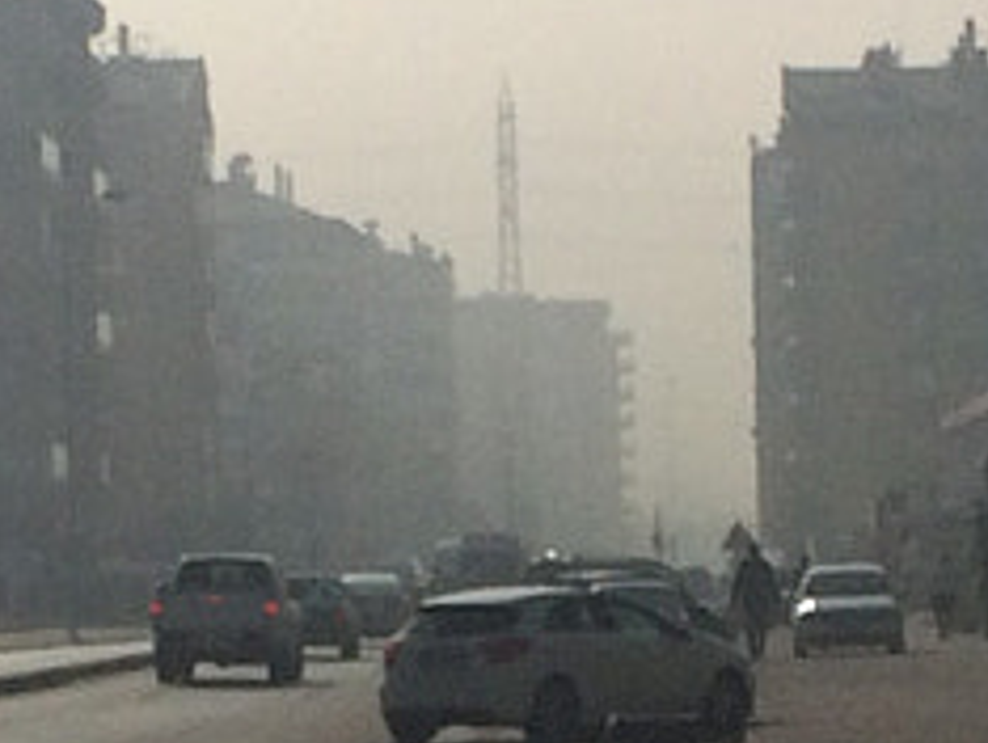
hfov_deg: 10.0
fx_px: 5657
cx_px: 418
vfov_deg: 7.4
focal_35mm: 198
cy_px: 967
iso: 40
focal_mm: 4.15
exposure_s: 1/20833
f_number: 2.2
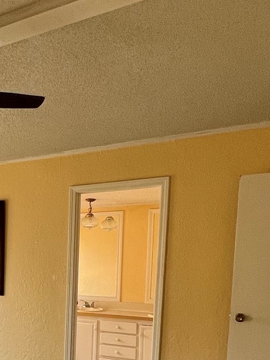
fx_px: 457
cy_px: 306
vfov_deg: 40.5
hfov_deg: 27.9
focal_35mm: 44
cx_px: -70
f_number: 1.8
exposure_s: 1/120
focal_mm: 1.57
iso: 100
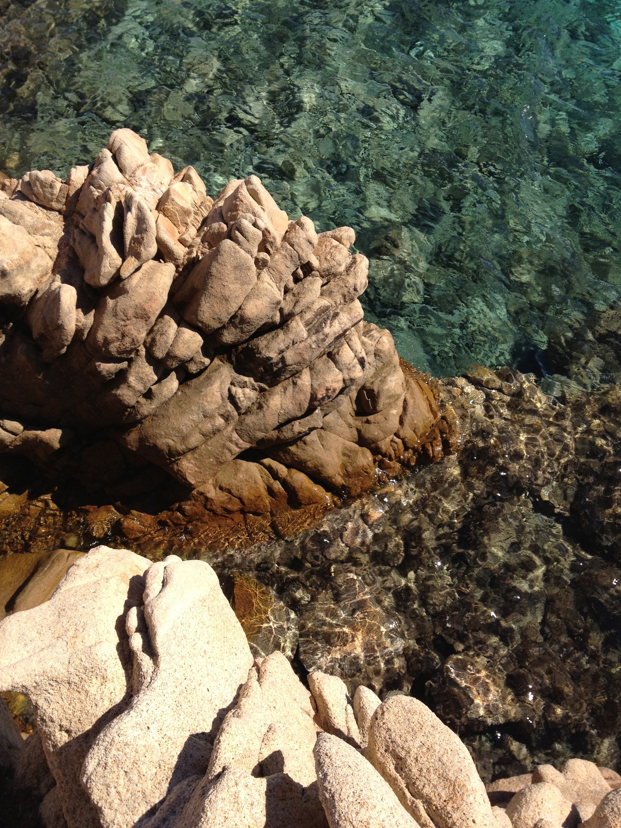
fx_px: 837
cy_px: 414
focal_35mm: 35
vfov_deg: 52.6
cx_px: 310
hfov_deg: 40.7
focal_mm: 4.28
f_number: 2.4
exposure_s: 1/1623
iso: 64
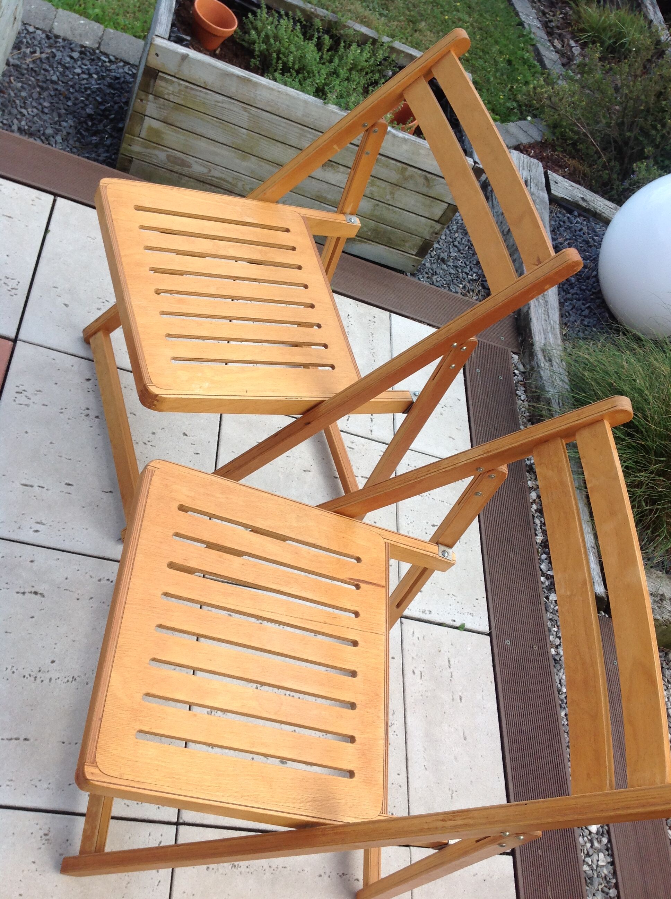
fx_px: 907
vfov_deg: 52.7
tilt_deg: -49.3
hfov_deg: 40.6
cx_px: 336
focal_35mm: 35
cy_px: 450
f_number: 2.4
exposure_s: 1/340
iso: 50
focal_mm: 4.28
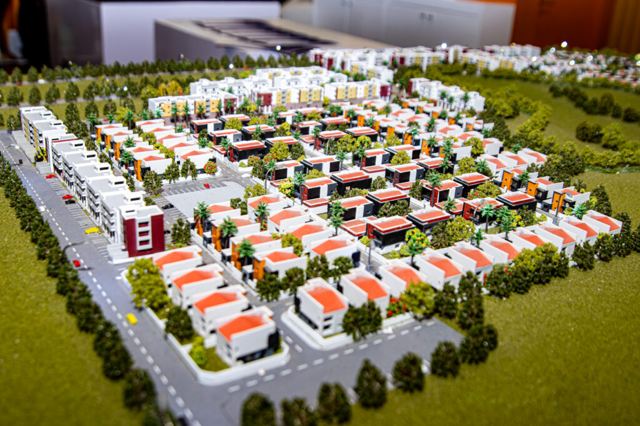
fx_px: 640
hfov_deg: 53.1
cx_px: 320
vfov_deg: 36.8
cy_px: 213
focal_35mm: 36
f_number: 4
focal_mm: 24
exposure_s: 1/200
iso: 640
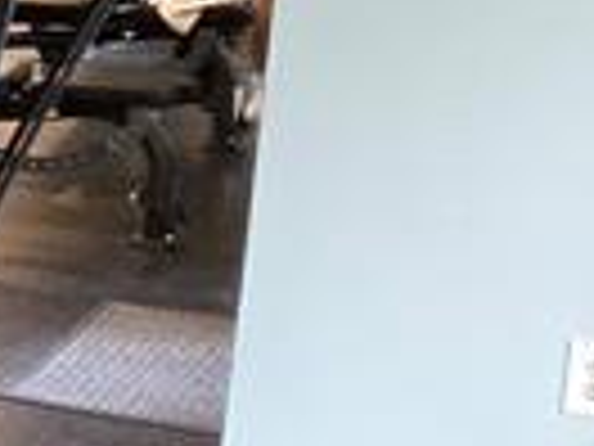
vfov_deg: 14.6
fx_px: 1733
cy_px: 162
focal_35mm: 101
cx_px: -1400
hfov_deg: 10.1
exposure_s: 1/60
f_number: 2.2
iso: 800
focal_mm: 2.2
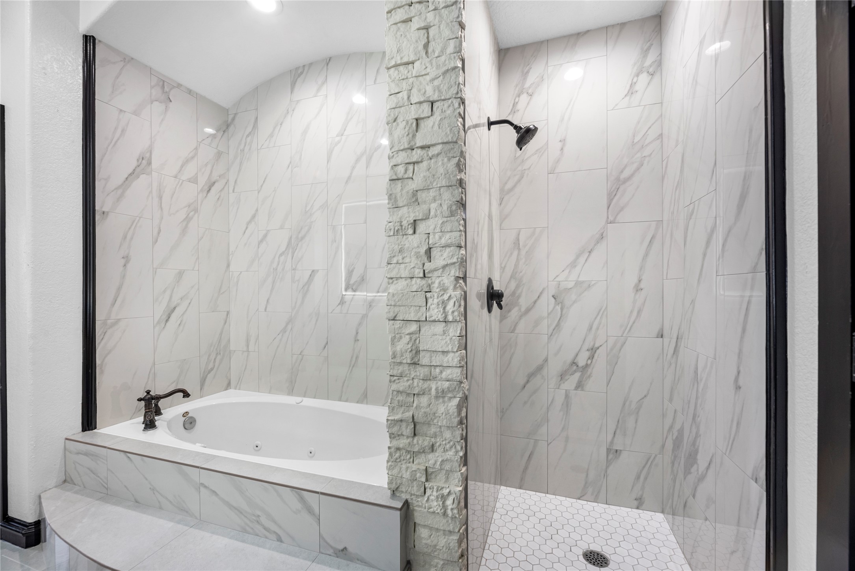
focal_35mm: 14
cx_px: 428
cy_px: 286
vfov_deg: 81.3
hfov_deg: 104.2
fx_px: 333
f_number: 9
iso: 250
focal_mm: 14
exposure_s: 1/25
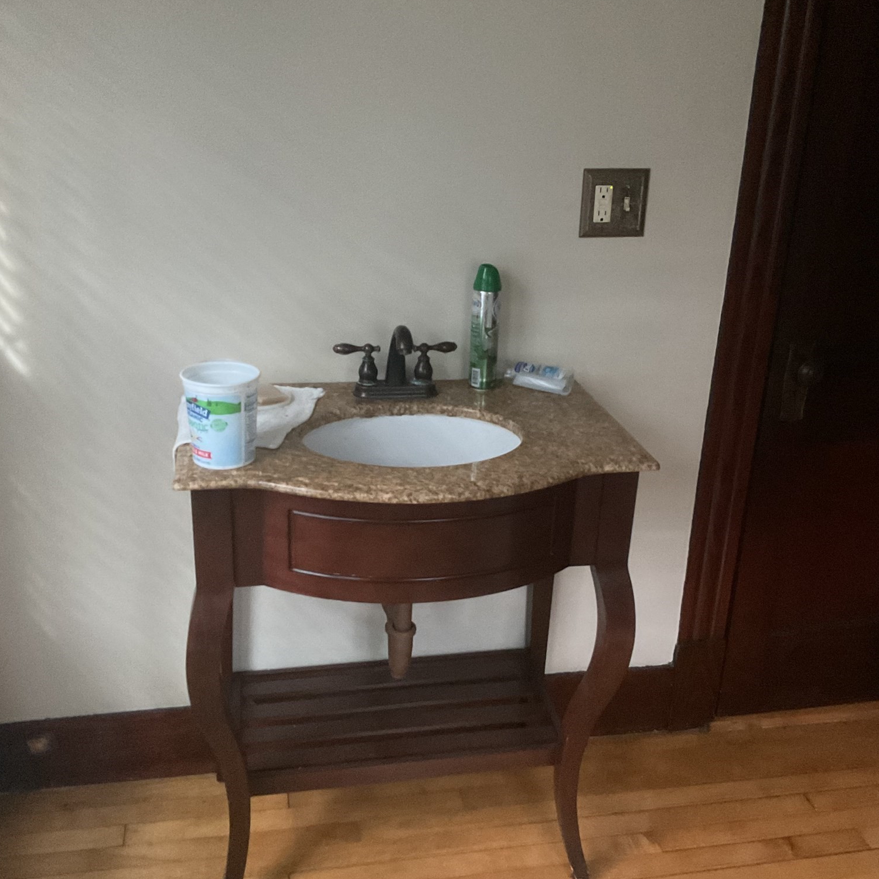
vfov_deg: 47.2
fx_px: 1006
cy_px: 442
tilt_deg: -23.1
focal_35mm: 35
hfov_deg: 47.2
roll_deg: -1.6
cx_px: 454
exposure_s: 1/20
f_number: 1.8
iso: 500
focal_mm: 3
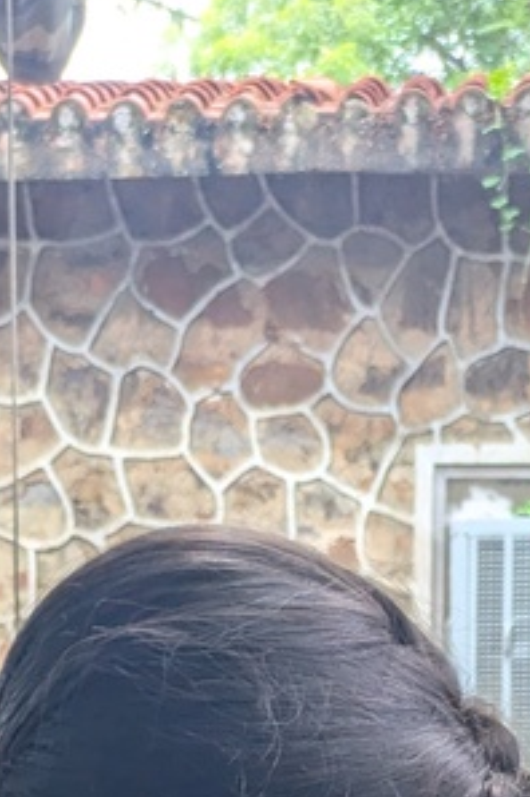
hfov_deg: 13.5
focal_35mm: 101
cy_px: 1460
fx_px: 2235
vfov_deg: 16.6
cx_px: 313
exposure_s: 1/172
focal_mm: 5.43
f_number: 1.89
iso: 84
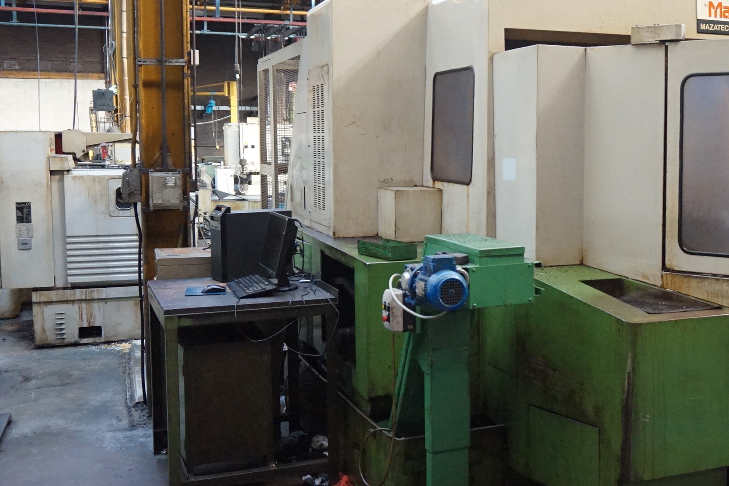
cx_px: 566
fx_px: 989
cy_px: 215
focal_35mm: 49
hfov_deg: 39.1
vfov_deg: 27.6
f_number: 4
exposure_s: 1/160
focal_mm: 19
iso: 3200
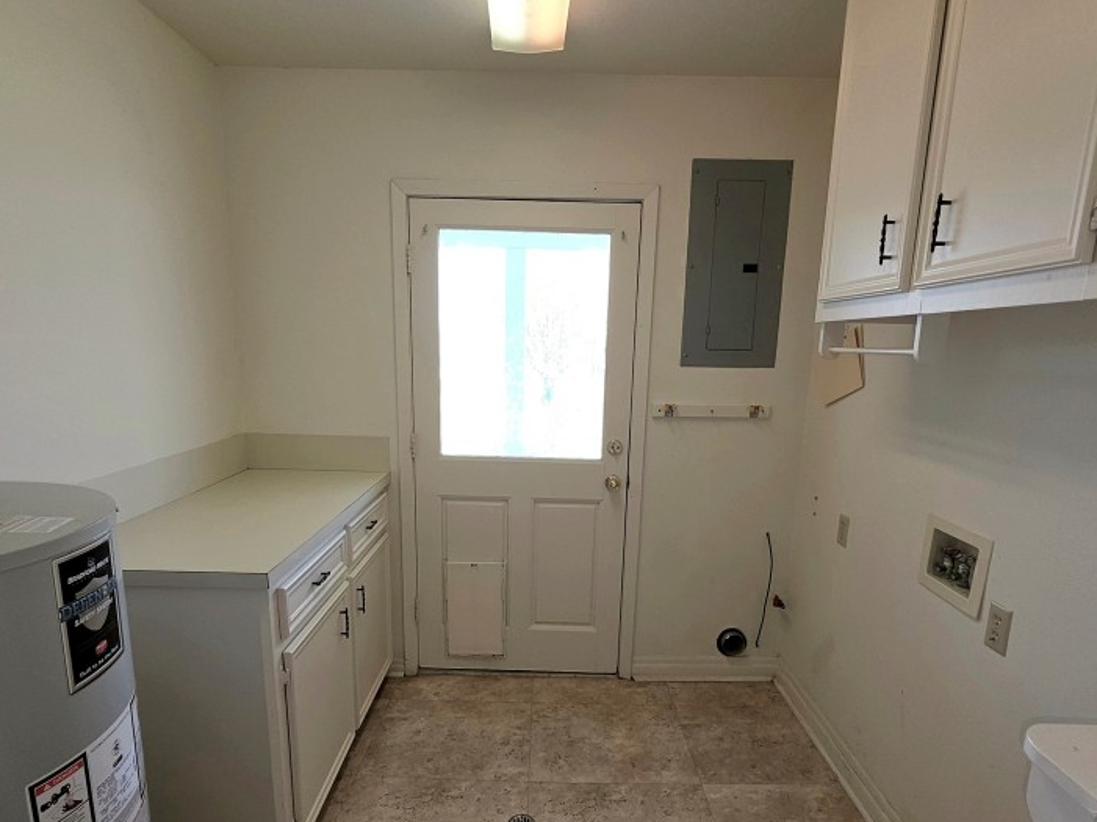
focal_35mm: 19
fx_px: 602
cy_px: 487
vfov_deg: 68.1
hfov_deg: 84.7
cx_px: 543
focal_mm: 2.2
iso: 25
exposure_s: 1/60.2
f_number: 1.9
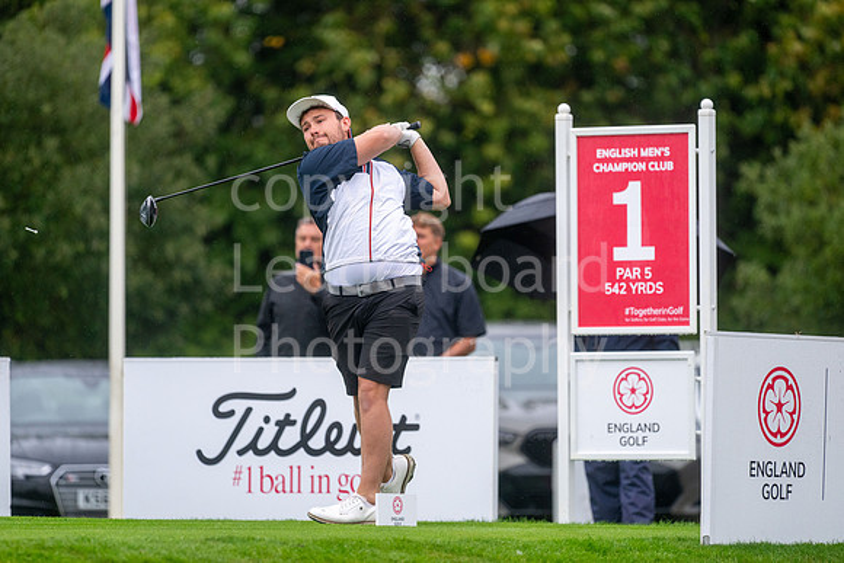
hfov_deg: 6.9
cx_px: 422
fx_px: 7035
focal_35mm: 300
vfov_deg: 4.6
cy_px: 282
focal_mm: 300
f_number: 4
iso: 800
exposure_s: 1/800
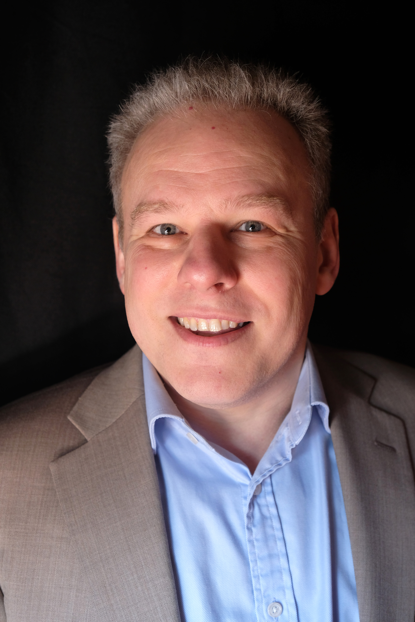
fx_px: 882
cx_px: 208
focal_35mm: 51
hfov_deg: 26.5
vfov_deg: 38.9
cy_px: 311
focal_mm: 34.2
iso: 1000
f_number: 4
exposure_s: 1/60
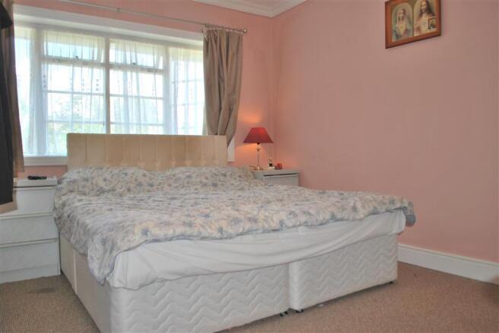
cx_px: 250
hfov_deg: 67.4
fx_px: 374
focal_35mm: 27
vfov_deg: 47.9
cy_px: 166
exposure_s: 1/60
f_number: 3.5
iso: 100
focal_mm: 18
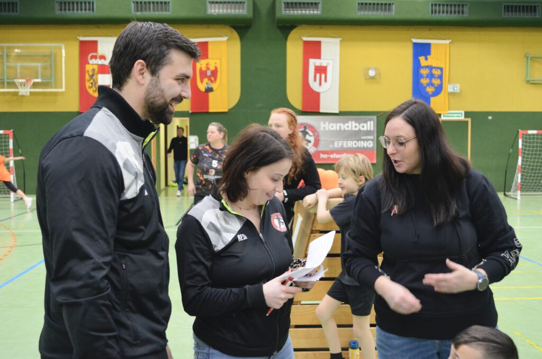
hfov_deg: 46.5
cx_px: 271
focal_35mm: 42
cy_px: 180
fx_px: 631
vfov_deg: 31.7
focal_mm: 28
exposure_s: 1/100
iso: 1600
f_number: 4.5
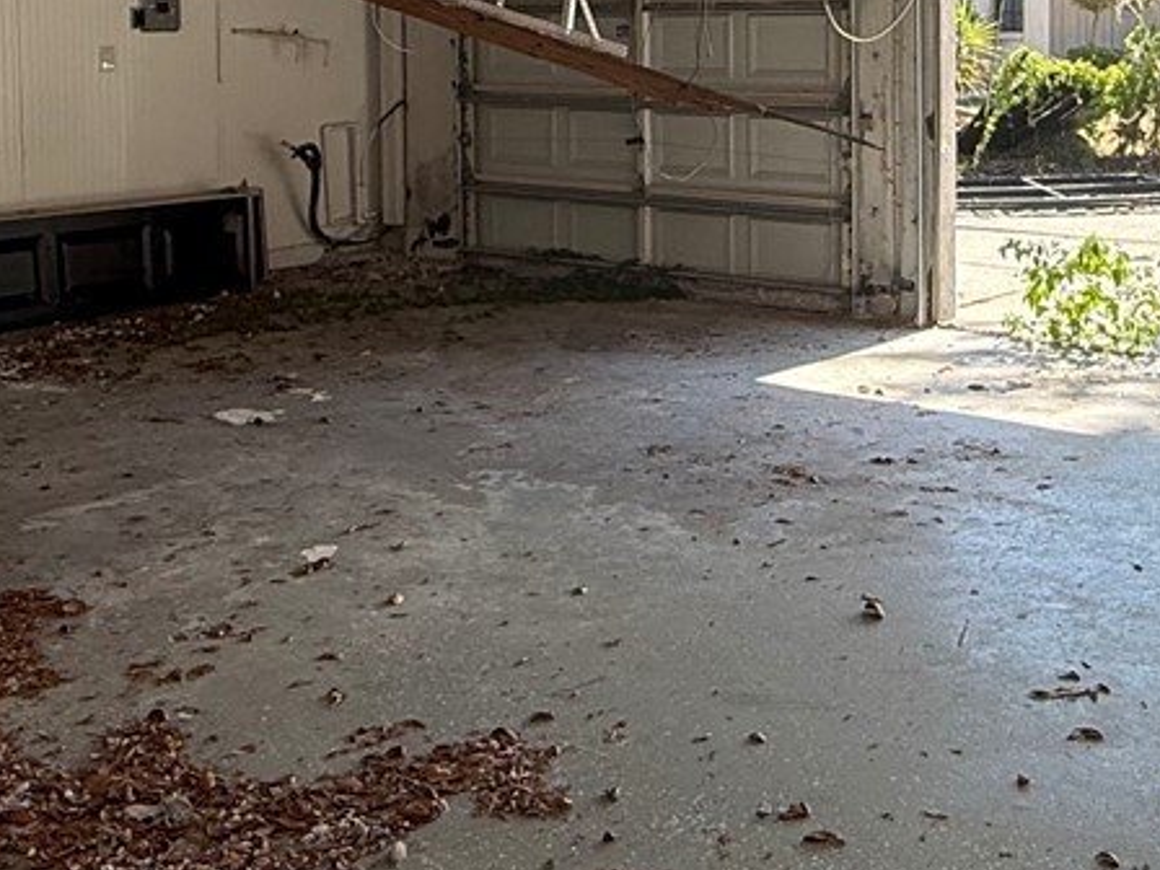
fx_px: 1676
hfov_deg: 38.0
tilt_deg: -2.6
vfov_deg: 28.0
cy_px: 78
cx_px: 694
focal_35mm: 50
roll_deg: +0.3
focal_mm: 2.22
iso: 50
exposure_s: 1/338
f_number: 2.2
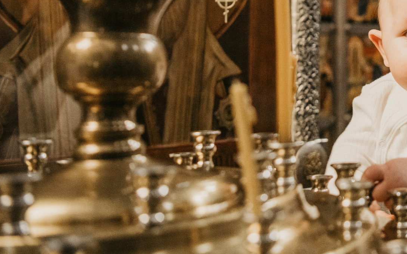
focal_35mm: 66
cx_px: 449
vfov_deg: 18.8
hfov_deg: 28.2
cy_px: -43
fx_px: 732
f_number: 3.2
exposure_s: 1/250
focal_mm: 27
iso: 1250
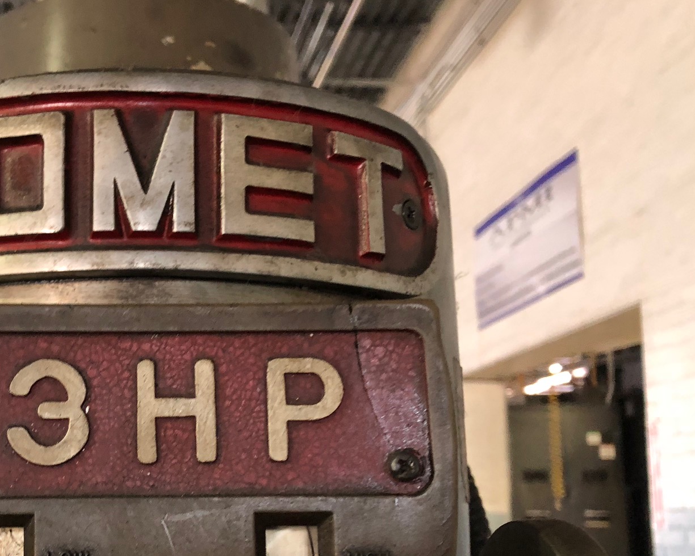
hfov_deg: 39.6
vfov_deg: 32.8
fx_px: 926
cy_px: 419
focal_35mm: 45
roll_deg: +0.1
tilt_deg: +6.5
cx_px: 145
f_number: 1.8
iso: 100
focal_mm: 4
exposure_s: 1/12
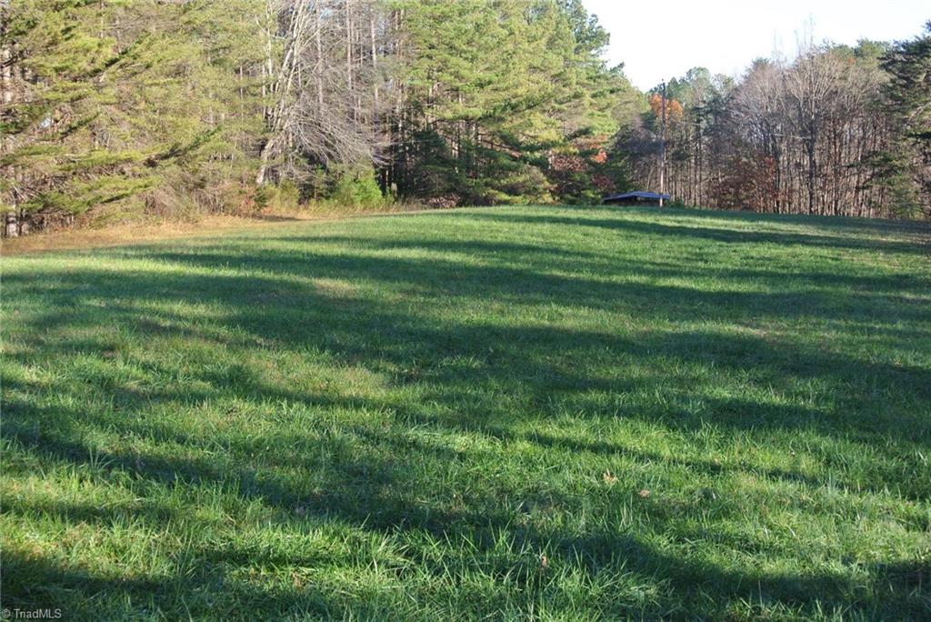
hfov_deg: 40.3
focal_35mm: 49
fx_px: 1268
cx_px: 466
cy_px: 311
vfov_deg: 27.6
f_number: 4.5
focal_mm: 18.2
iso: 100
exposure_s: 1/160
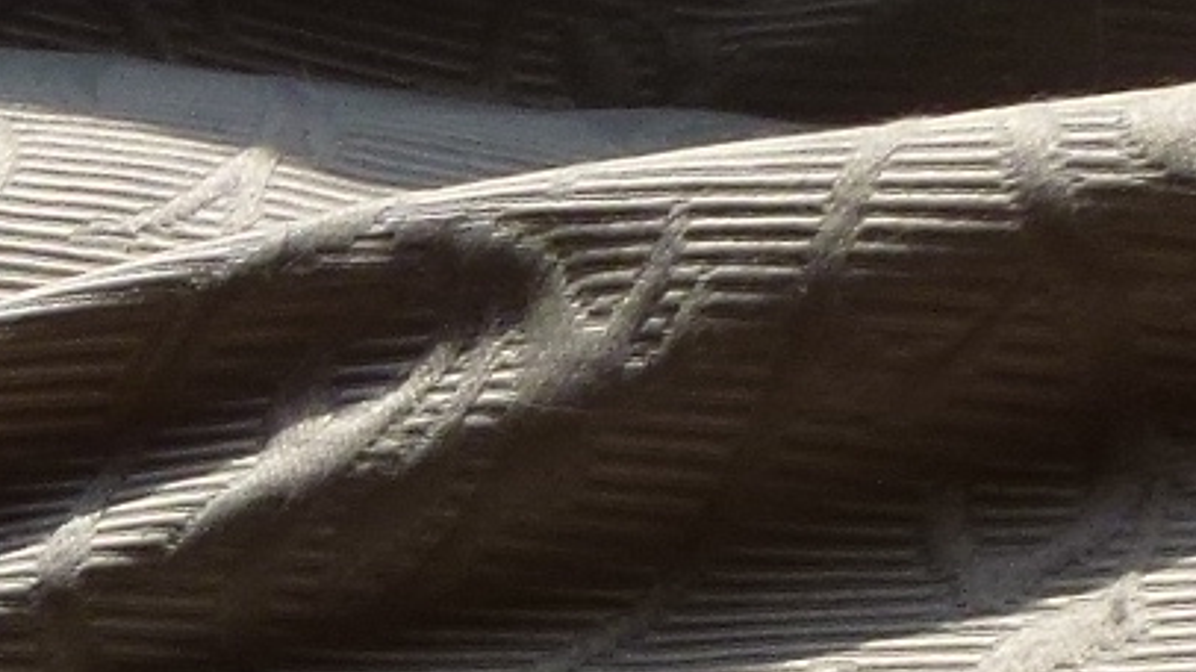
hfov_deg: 13.1
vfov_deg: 7.9
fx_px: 4184
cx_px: -1502
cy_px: 2025
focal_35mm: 132
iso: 100
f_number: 4
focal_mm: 4.3
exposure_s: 1/500
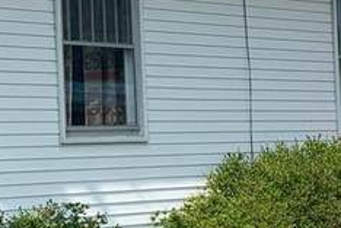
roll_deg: +1.4
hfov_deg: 13.8
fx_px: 1402
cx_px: 67
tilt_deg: +0.9
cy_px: 175
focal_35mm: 148
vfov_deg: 9.3
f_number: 1.8
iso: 25
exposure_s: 1/2309
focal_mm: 4.25
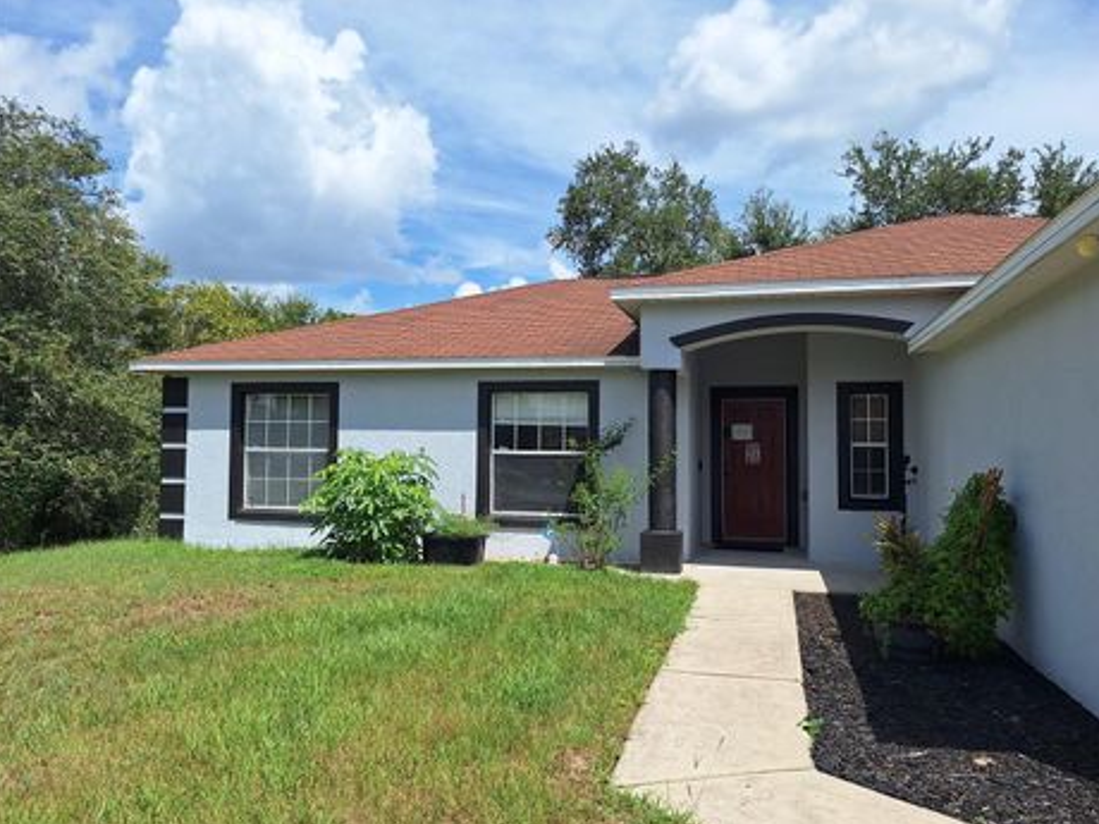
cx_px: 590
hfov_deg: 69.3
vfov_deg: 54.9
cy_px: 407
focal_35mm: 25
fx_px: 794
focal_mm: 5.54
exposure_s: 1/3906
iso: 40
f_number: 1.8
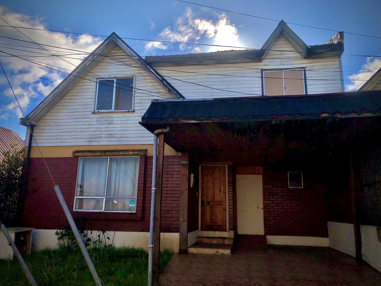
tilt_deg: +13.5
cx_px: 190
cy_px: 143
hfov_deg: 63.4
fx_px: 308
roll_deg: -0.6
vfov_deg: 49.7
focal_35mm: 28
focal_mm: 3.99
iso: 20
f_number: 1.8
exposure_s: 1/6098
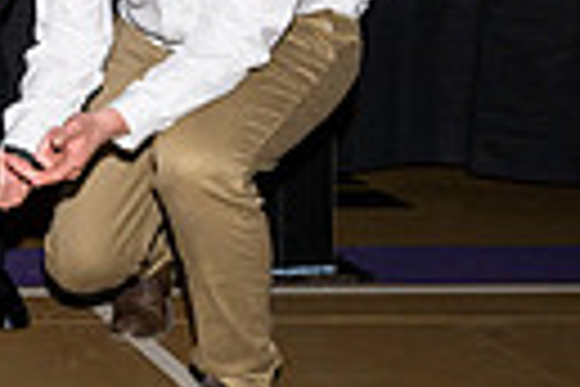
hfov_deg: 14.1
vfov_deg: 11.1
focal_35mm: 121
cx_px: -593
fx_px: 1949
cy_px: -56
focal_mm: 27
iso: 320
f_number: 5.6
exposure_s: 1/100
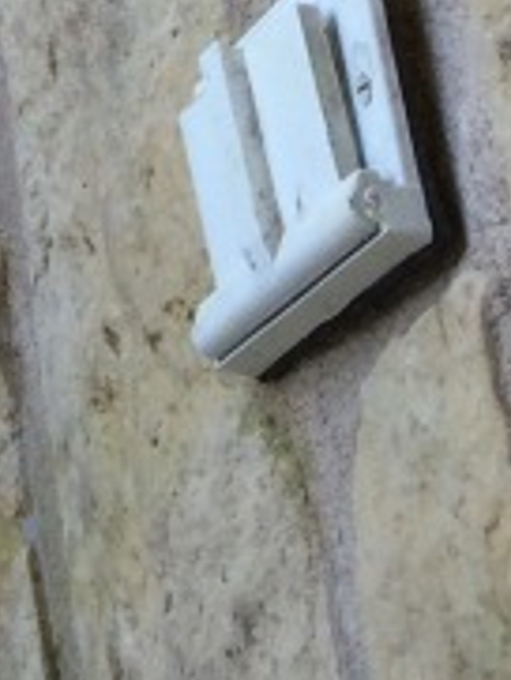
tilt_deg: -49.9
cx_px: -977
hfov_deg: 7.7
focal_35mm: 171
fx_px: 3362
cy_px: -1206
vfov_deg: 9.6
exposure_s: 1/120
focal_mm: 4.15
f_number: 2.2
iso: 32
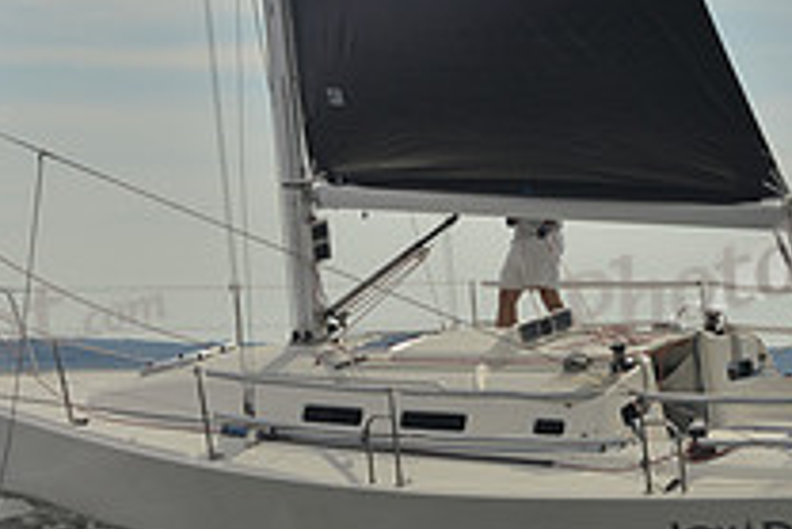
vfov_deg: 7.0
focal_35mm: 195
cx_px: 366
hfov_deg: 10.5
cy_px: 108
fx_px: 4293
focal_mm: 70
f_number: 7.1
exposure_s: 1/640
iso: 200
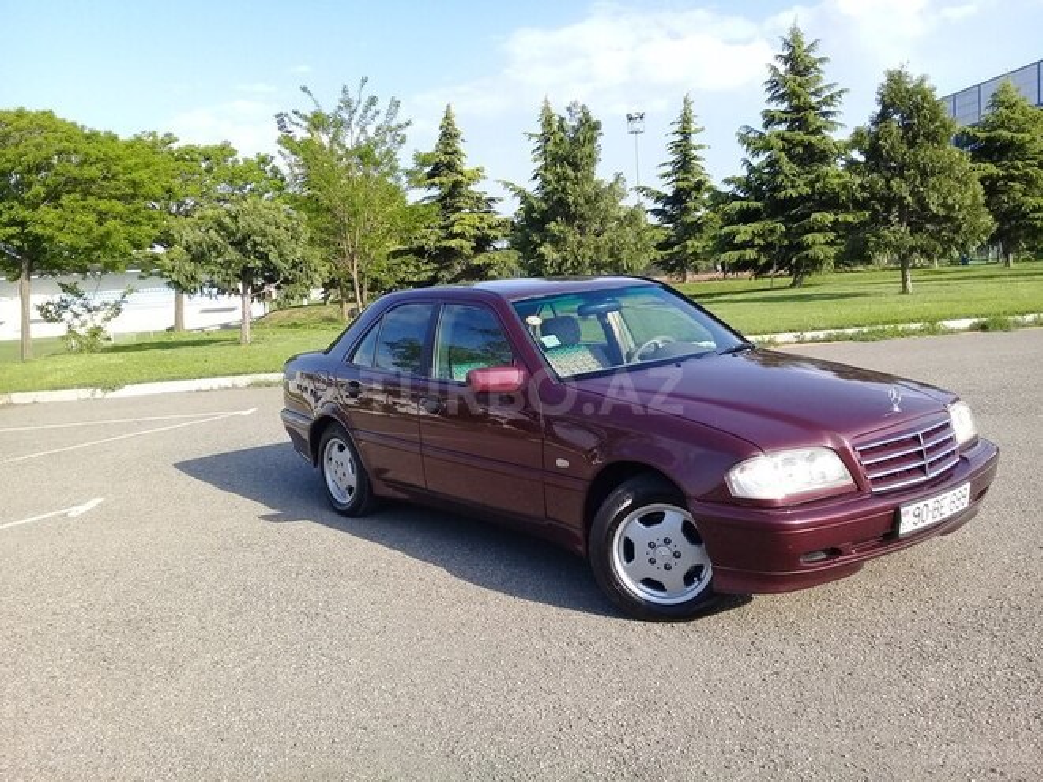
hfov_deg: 58.4
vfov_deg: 45.4
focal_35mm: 31
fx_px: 934
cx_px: 522
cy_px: 391
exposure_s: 1/524
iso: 50
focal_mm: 3.3
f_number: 2.2
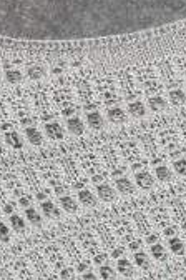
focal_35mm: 95
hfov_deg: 13.5
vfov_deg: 20.1
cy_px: 338
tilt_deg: -58.4
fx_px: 736
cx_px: 286
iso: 64
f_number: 1.78
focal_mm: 6.76
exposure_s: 1/169
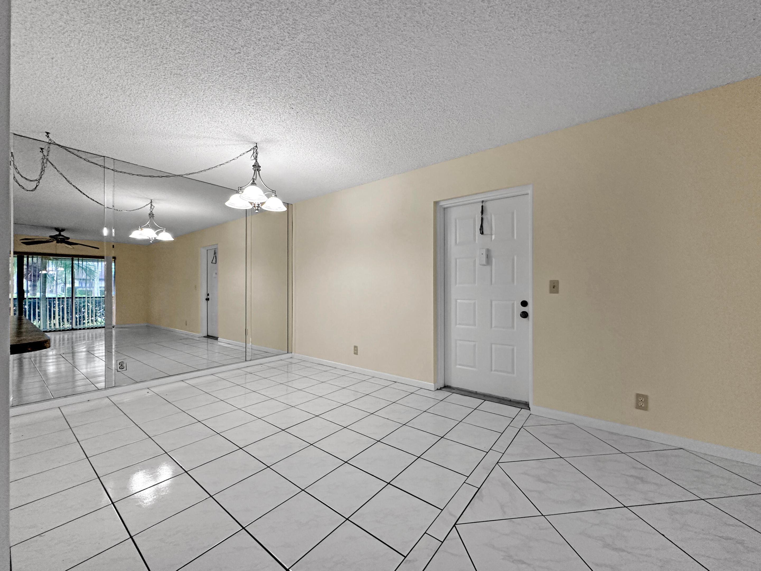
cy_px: 286
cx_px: 380
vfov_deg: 85.7
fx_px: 308
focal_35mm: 14
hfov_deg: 102.1
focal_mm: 2.22
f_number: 2.2
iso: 250
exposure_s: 1/120
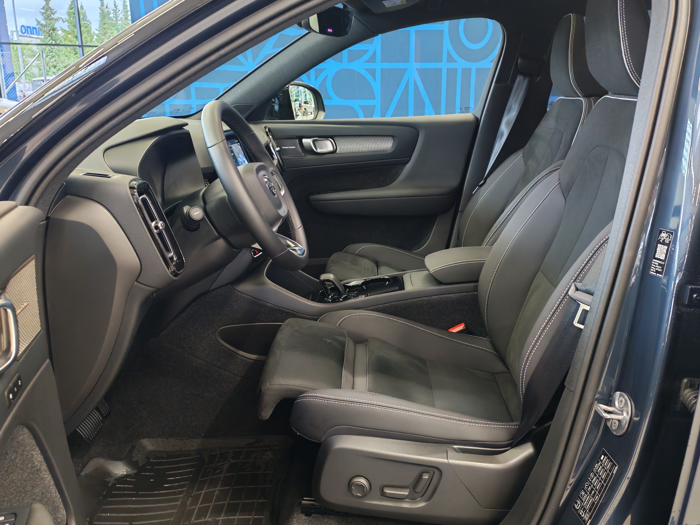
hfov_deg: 54.0
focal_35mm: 34
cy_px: 262
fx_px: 688
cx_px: 350
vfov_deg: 41.8
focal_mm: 6.12
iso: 800
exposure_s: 1/50
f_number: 1.9
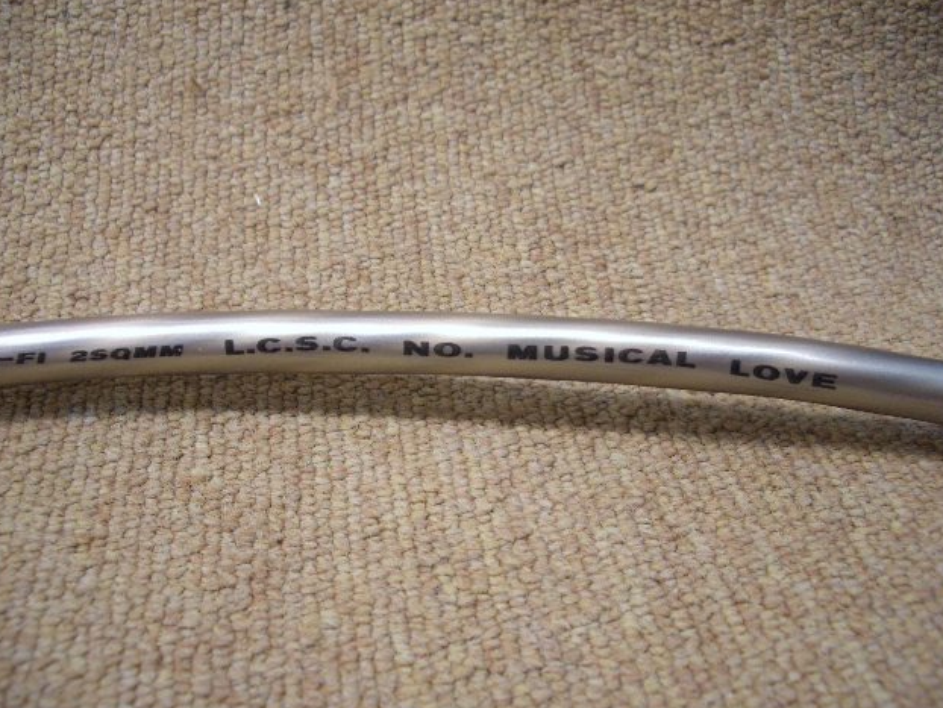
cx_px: 475
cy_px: 358
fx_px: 981
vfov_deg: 39.7
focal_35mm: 36
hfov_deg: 51.3
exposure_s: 1/15
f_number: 2.6
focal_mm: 5.8
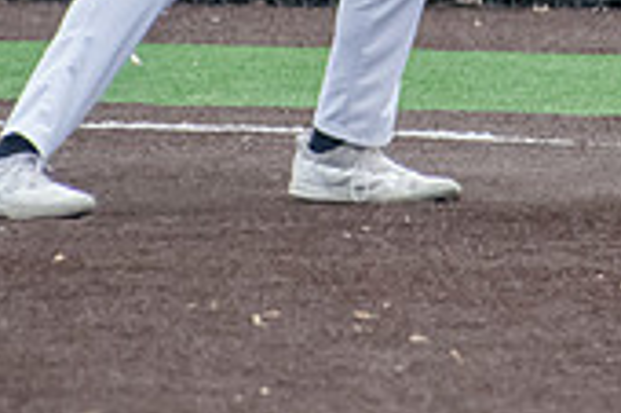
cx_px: 471
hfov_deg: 1.1
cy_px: -133
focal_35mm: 1894
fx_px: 32639
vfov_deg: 0.7
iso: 2500
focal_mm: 370
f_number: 6.3
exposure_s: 1/2000
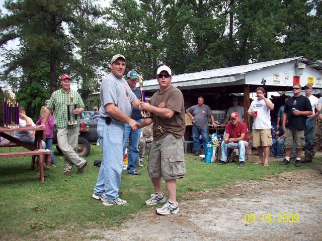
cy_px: 120
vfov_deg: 38.7
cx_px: 161
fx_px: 344
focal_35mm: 37
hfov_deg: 50.1
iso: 80
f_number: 2.8
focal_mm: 6.2
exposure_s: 1/633
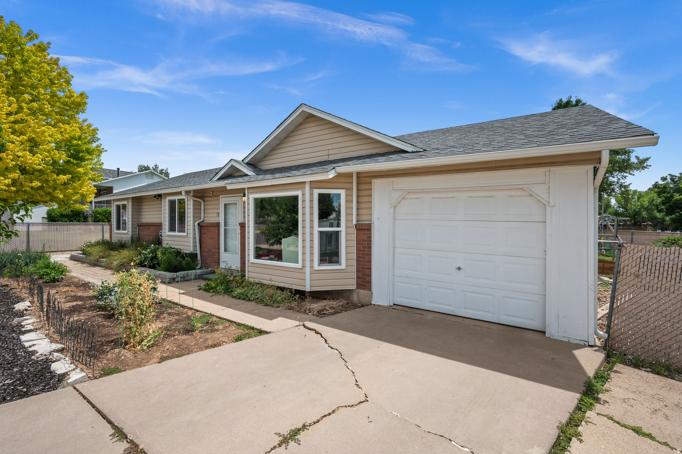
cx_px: 341
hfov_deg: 100.4
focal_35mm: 15
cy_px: 227
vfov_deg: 77.3
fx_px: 284
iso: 400
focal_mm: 15
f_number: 7.1
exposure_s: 1/1250
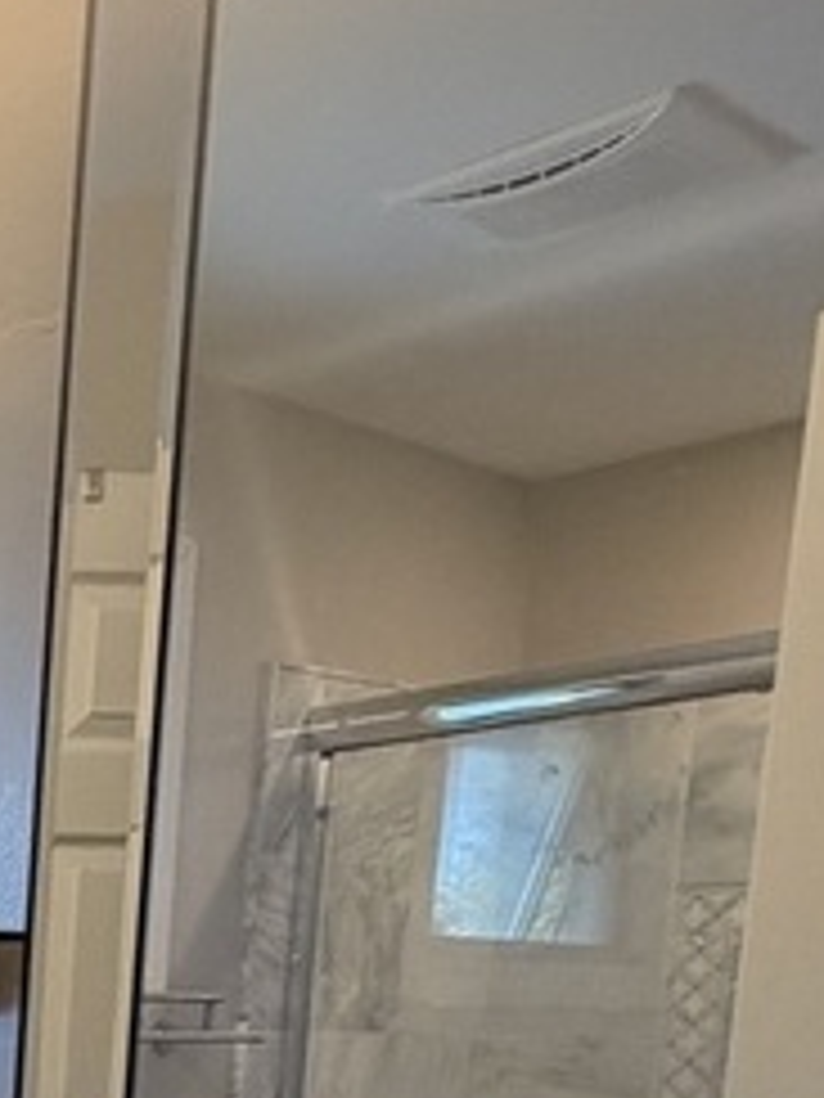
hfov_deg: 16.9
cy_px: 1364
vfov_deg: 27.0
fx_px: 1968
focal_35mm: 62
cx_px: -860
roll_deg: -1.0
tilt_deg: -6.8
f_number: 2.2
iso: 320
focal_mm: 2.22
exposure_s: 1/120
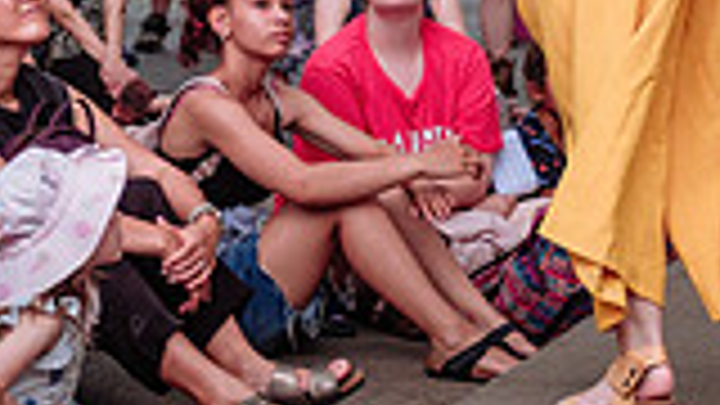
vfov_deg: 6.8
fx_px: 3398
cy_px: -38
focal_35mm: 178
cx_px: 135
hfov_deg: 12.0
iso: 1600
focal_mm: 31.1
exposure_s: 1/250
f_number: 2.8
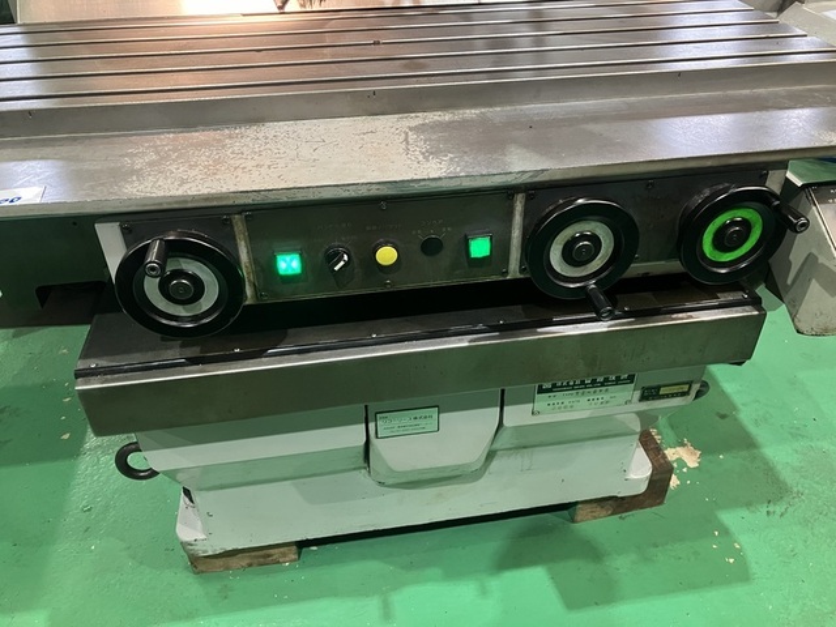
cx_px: 418
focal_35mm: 28
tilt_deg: -36.4
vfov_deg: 49.7
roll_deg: +0.2
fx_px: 676
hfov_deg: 63.4
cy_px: 314
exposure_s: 1/33
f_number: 1.8
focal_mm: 3.99
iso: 400
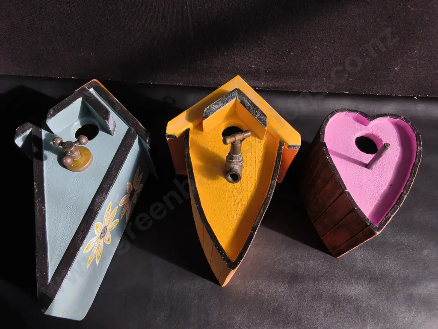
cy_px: 164
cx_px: 219
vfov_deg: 51.4
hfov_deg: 65.3
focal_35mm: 27
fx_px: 342
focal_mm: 2.87
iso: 32
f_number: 2
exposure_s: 1/564
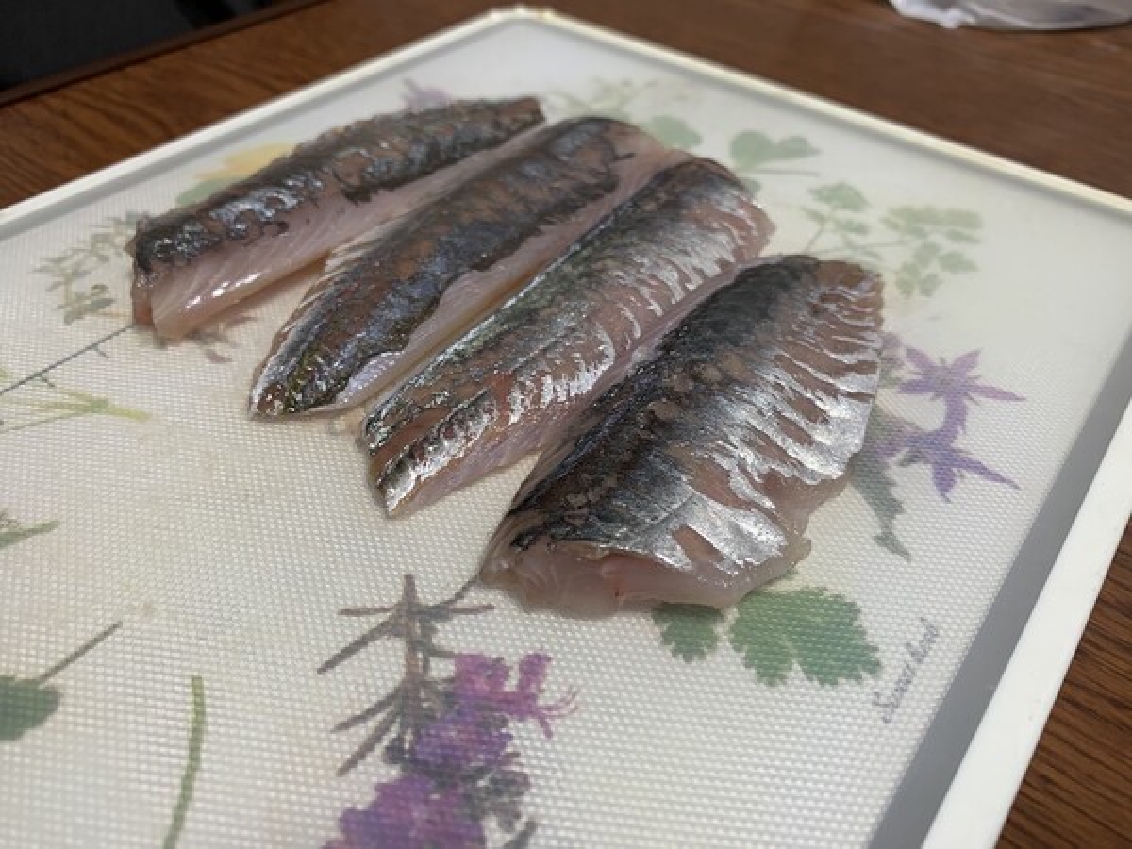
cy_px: 424
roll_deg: -2.6
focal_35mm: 26
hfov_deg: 67.3
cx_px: 566
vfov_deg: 53.1
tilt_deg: -44.5
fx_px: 850
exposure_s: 1/50
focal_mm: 4.25
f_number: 1.8
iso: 50
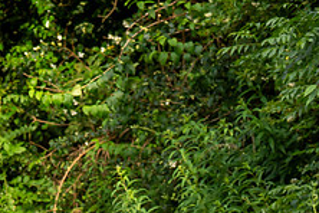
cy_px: 129
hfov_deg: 5.8
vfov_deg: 3.9
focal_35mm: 354
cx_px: -75
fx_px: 3137
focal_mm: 78
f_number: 3.5
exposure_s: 1/800
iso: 400
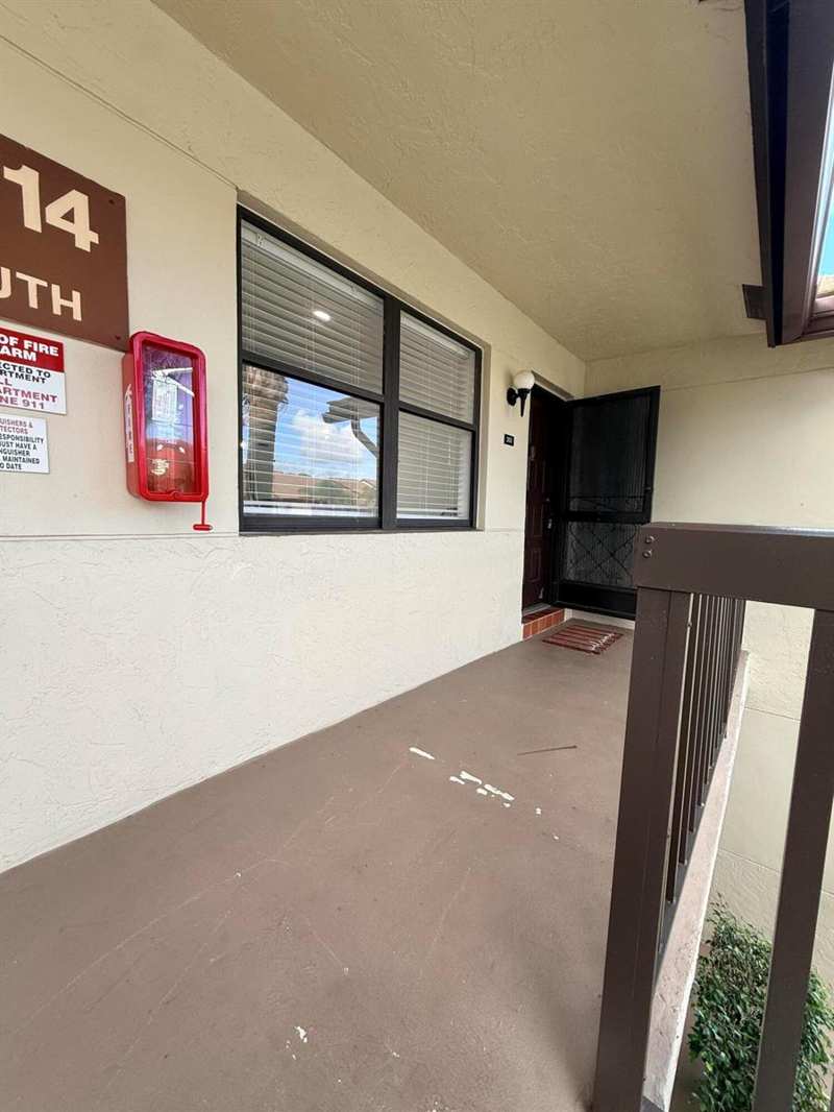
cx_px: 417
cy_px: 556
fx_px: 450
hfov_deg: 85.7
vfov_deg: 102.1
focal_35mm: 14
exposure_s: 1/135
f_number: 2.2
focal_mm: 2.22
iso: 50
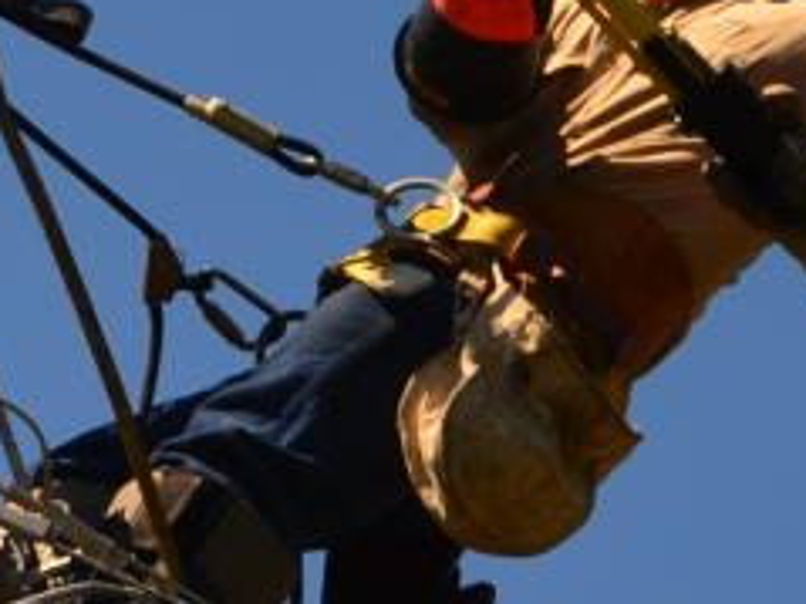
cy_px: 20
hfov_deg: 4.3
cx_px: -226
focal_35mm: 463
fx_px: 10775
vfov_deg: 3.2
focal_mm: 48
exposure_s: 1/160
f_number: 11
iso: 100
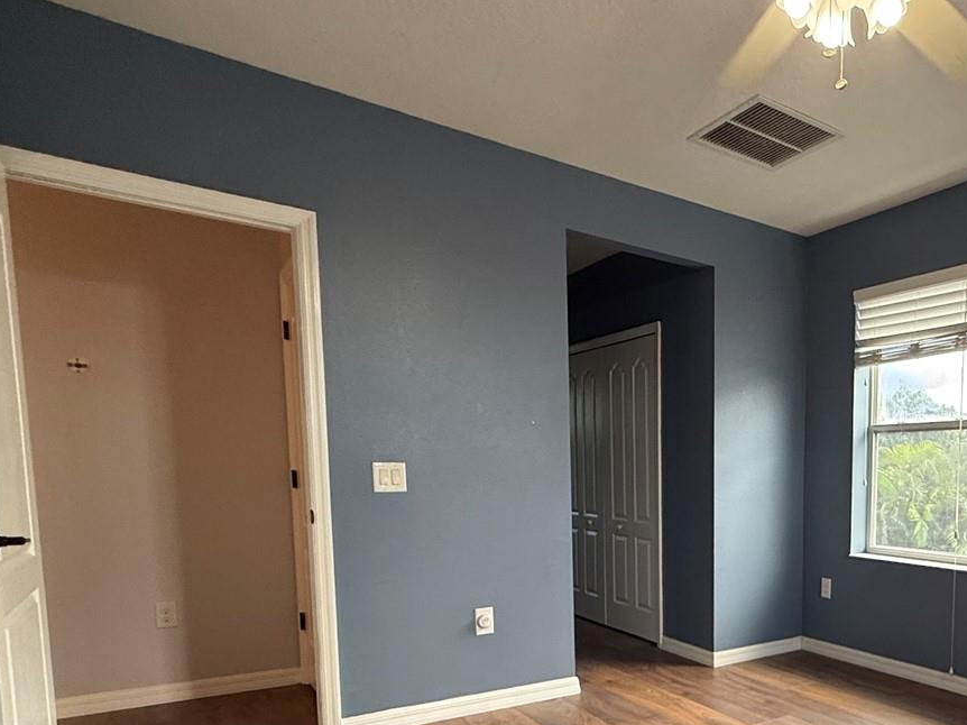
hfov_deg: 61.3
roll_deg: -0.7
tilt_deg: -3.0
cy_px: 547
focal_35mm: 26
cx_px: 784
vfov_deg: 50.8
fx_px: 726
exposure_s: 1/120
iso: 250
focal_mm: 2.22
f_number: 2.2
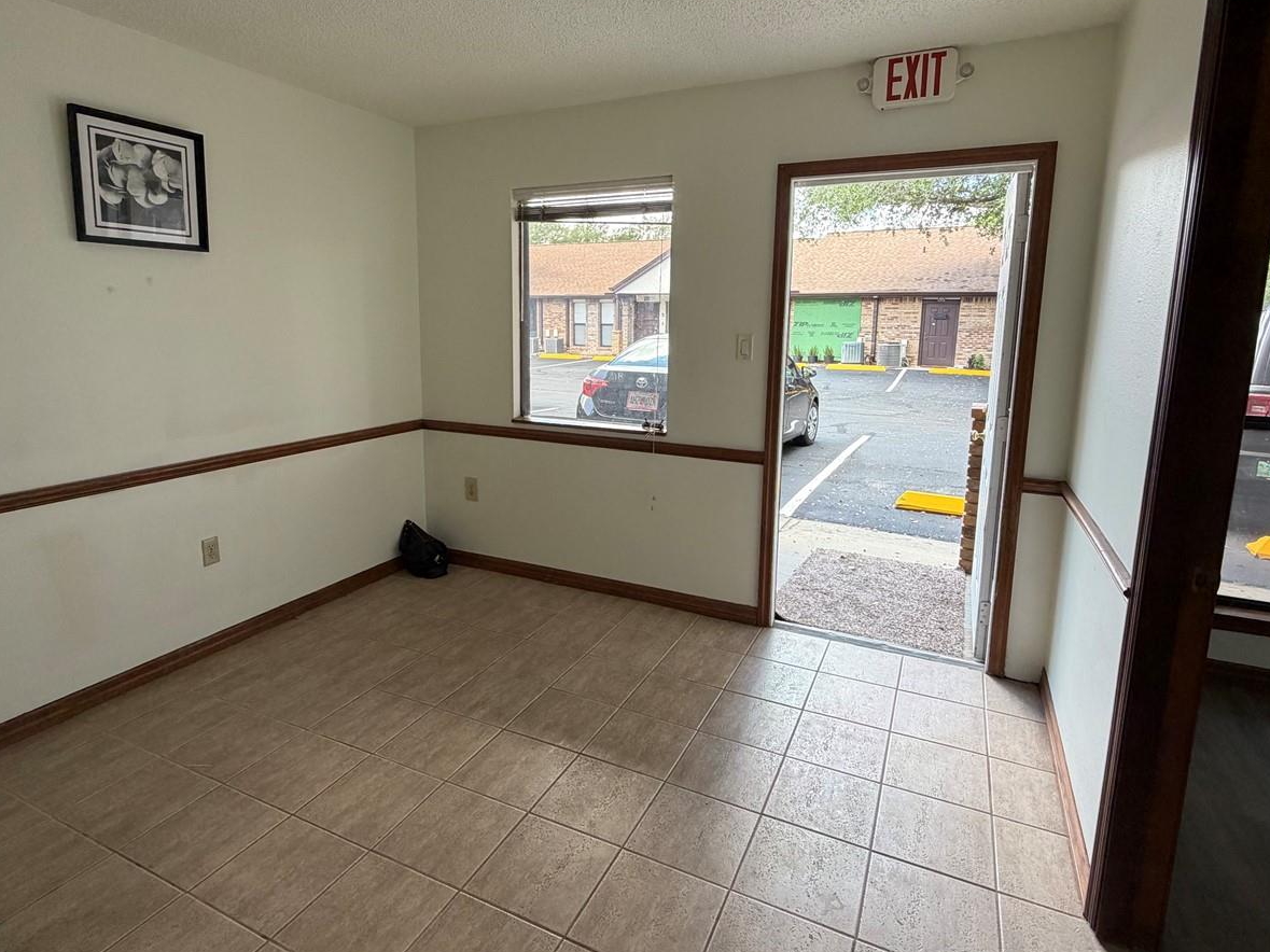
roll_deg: +0.0
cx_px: 627
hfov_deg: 84.7
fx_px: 697
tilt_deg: -7.5
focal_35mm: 19
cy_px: 424
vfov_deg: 68.5
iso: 160
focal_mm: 2.22
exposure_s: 1/121
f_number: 2.2
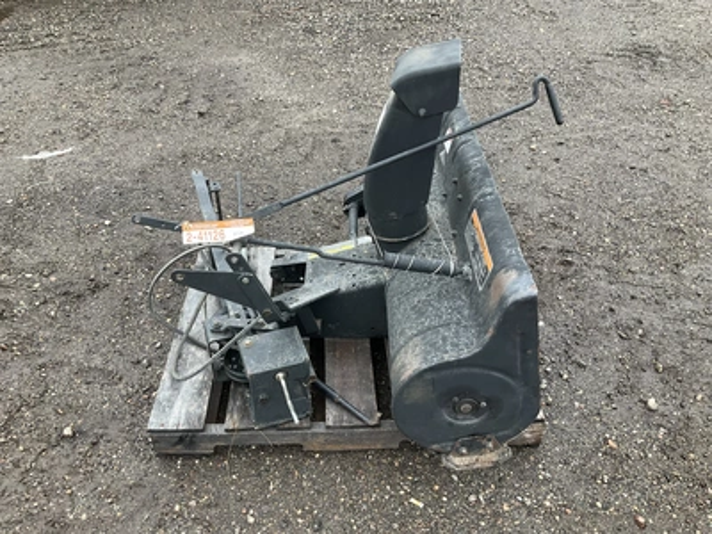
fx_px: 596
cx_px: 356
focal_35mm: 29
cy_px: 267
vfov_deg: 48.2
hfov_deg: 61.7
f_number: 1.8
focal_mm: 3
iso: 25
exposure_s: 1/122
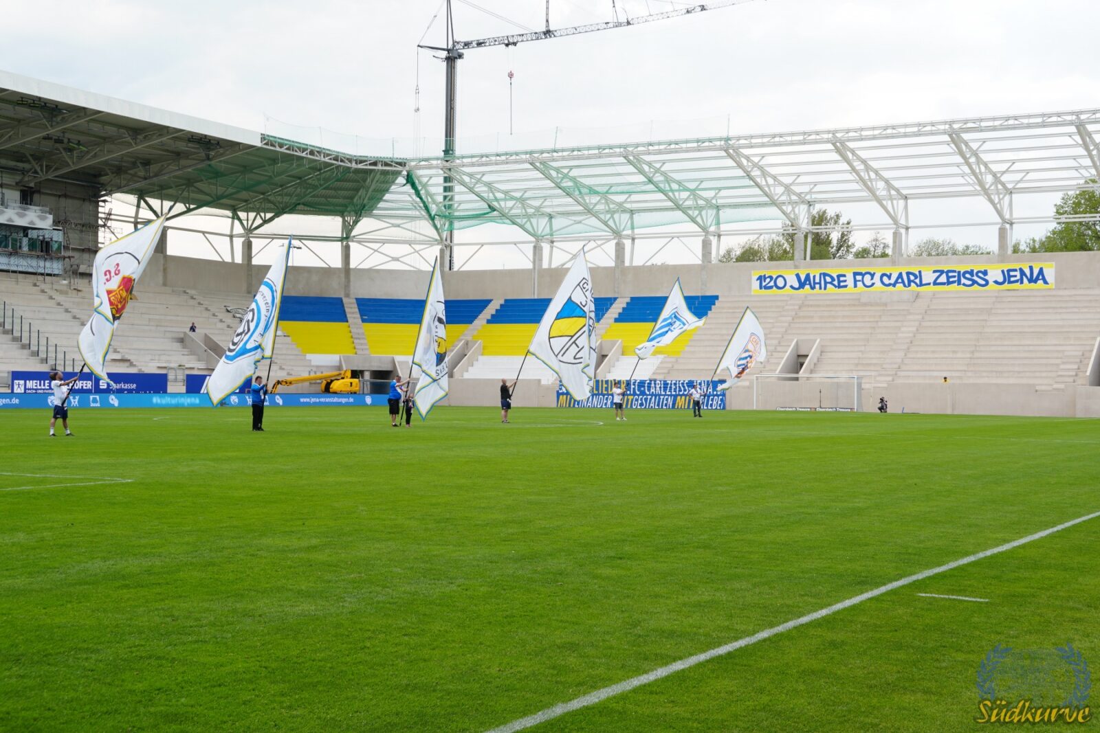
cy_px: 366
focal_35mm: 51
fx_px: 1558
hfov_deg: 38.9
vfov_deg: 26.5
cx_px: 550
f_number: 9
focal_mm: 34
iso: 100
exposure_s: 1/80
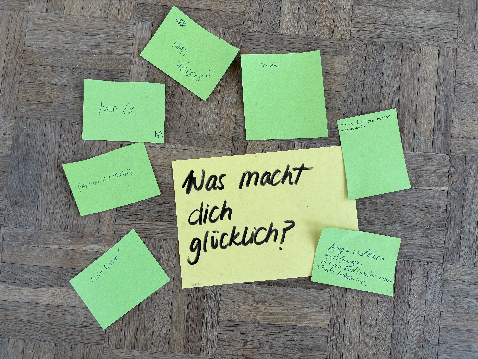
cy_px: 180
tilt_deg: -87.6
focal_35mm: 26
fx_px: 359
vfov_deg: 53.1
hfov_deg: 67.3
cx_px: 239
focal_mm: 5.96
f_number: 1.6
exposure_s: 1/100
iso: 100
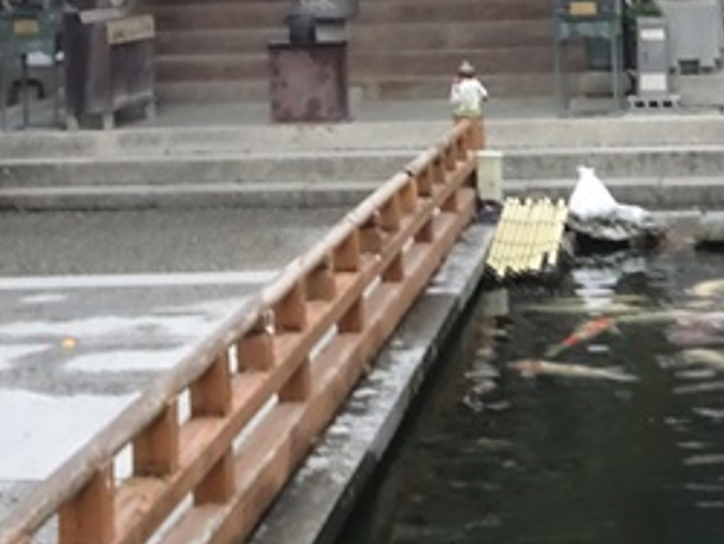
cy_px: -129
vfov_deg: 16.8
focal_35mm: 84
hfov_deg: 23.1
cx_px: 492
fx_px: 1759
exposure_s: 1/30
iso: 640
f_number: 4
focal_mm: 5.09
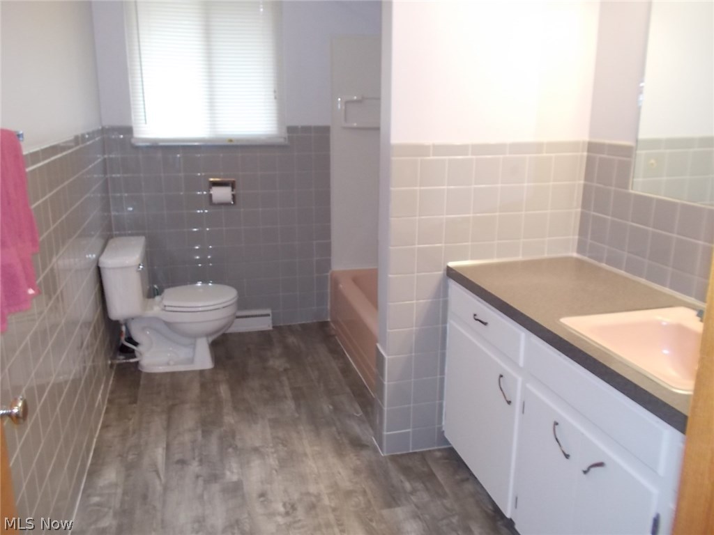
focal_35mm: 29
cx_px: 357
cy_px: 268
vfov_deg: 48.2
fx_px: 598
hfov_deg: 61.7
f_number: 3.3
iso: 160
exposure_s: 1/25
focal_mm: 4.1
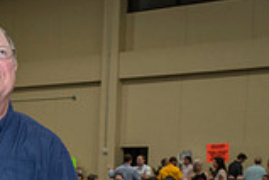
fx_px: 956
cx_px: -125
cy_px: 264
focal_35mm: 128
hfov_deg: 14.9
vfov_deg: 10.4
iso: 1250
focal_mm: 35
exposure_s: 1/250
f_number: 2.8
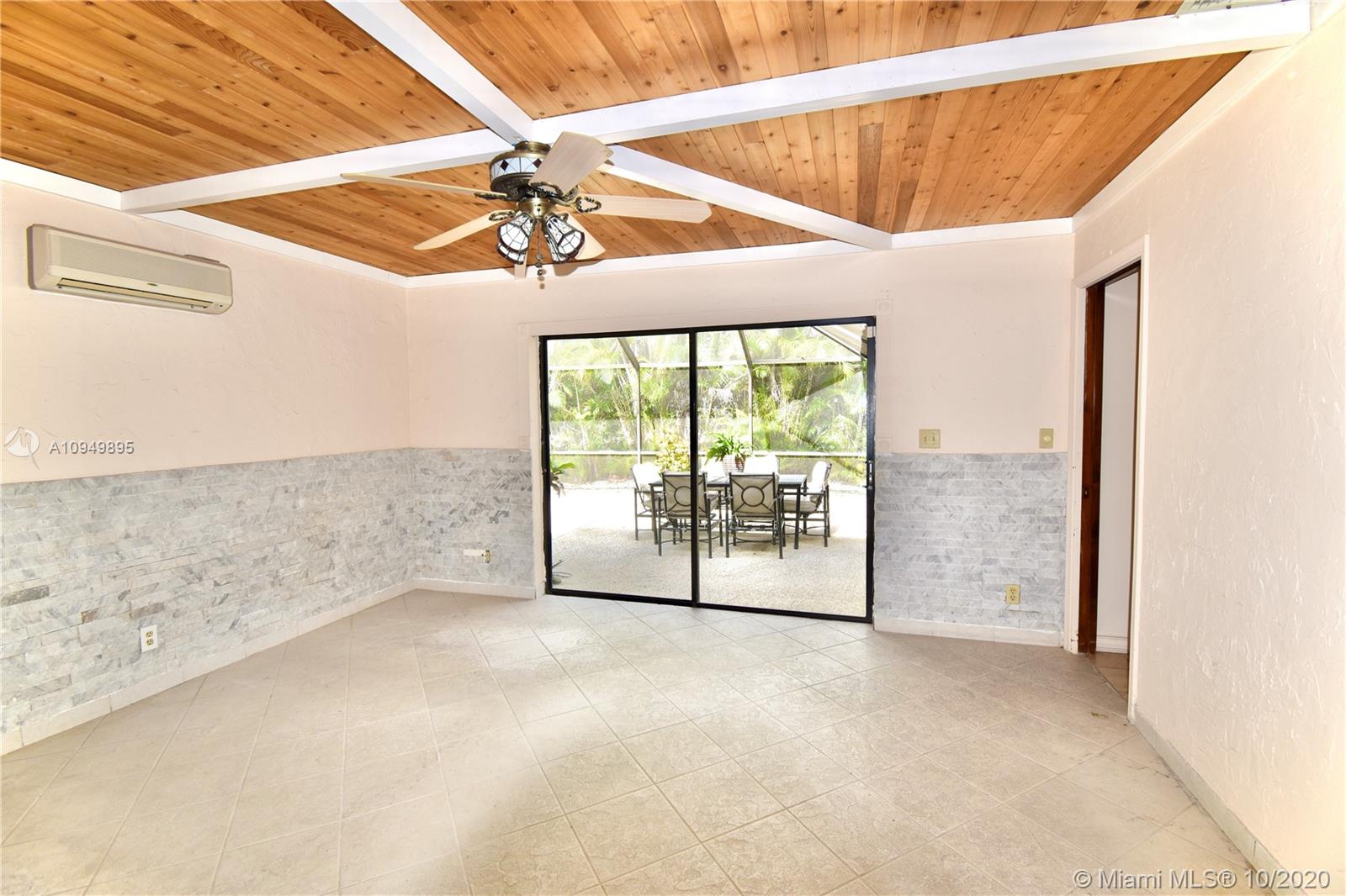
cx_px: 673
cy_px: 448
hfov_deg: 100.4
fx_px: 561
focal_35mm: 15
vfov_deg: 77.3
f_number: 5.6
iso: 100
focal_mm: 10
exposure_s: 1/40
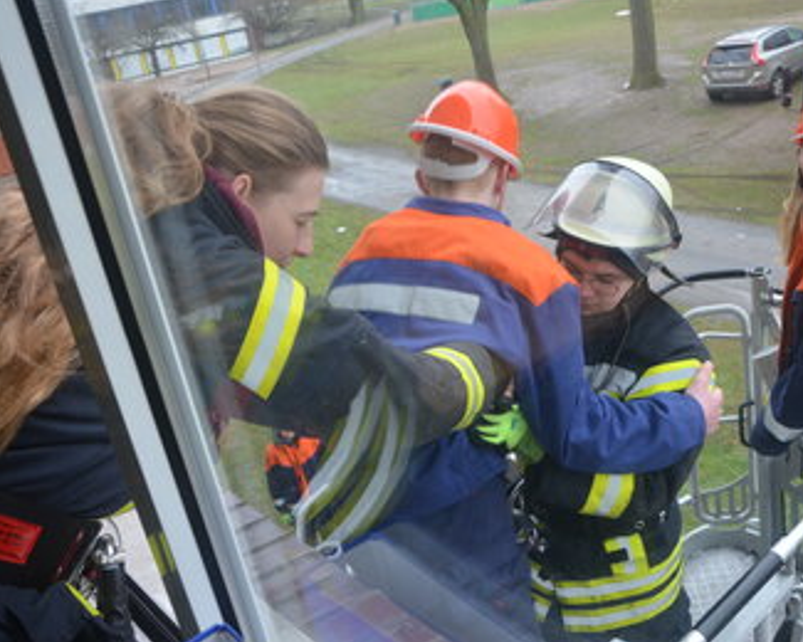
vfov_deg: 39.2
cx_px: 413
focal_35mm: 38
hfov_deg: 47.9
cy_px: 317
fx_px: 903
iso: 400
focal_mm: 22
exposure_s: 1/125
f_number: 5.6
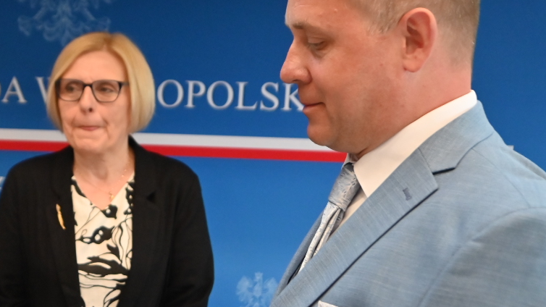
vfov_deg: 21.7
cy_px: 277
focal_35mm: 54
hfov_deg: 36.8
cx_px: 91
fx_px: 782
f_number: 2.8
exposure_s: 1/400
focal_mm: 24
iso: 2500
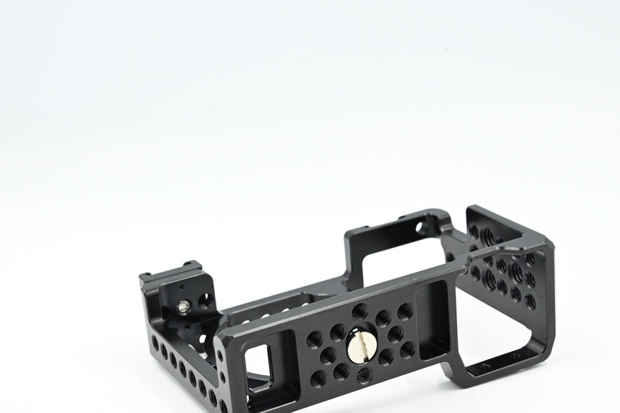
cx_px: 315
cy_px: 244
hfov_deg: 27.7
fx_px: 1257
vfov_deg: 18.7
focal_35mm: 73
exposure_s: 1/30
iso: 200
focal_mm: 60
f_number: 11
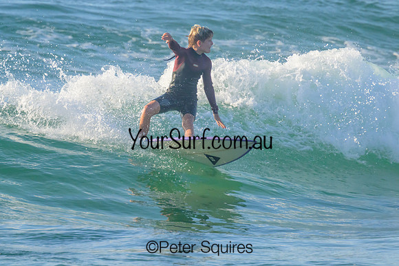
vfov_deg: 1.3
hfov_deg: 2.0
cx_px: 142
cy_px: 99
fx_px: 11446
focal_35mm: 1033
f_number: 11
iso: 1600
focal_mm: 800
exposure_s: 1/2000
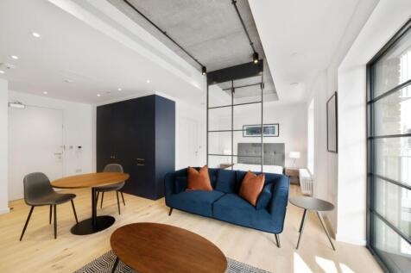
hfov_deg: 108.3
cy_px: 136
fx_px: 148
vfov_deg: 85.4
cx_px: 206
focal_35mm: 13
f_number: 16
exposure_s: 1/3
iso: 100
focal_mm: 13
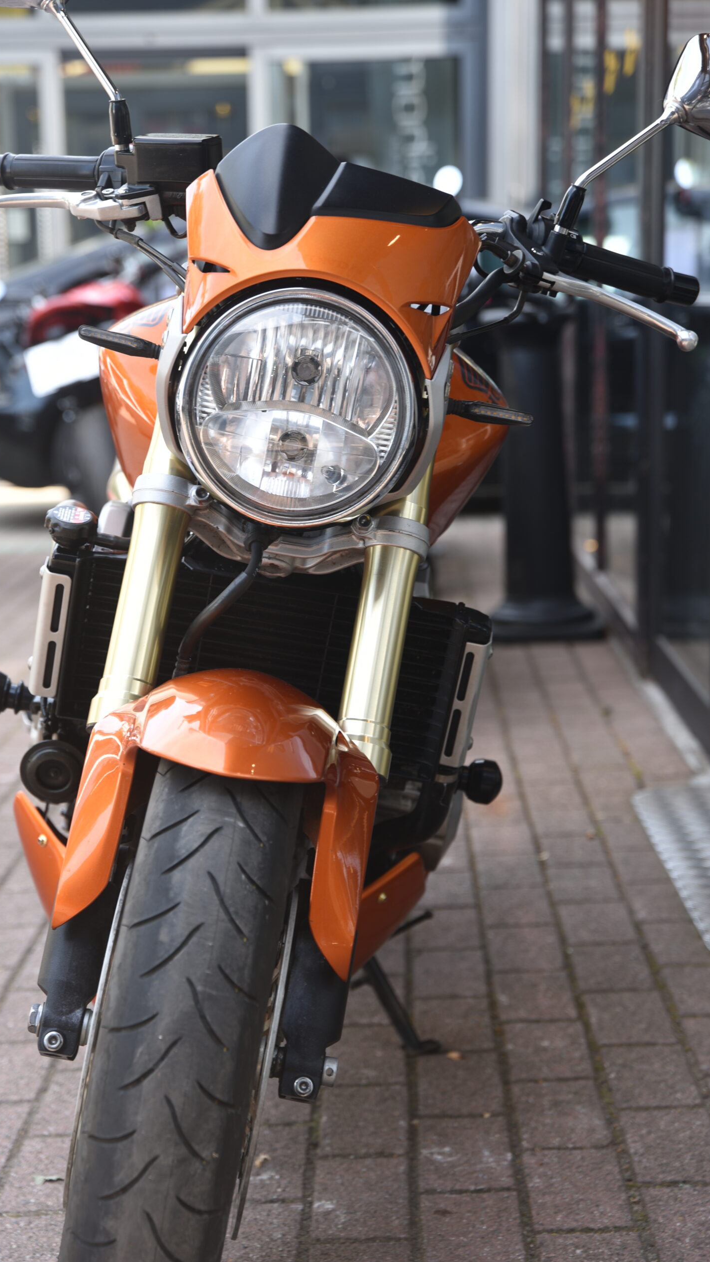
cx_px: 299
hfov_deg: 16.3
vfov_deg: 28.6
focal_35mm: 74
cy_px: 628
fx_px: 2478
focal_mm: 70
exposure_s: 1/60
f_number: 4
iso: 100
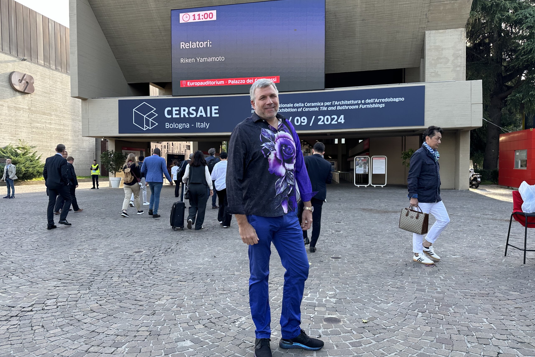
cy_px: 175
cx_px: 268
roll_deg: +0.6
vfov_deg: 51.3
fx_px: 371
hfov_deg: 71.5
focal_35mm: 25
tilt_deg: -0.8
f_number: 1.78
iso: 80
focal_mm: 6.86
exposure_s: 1/268
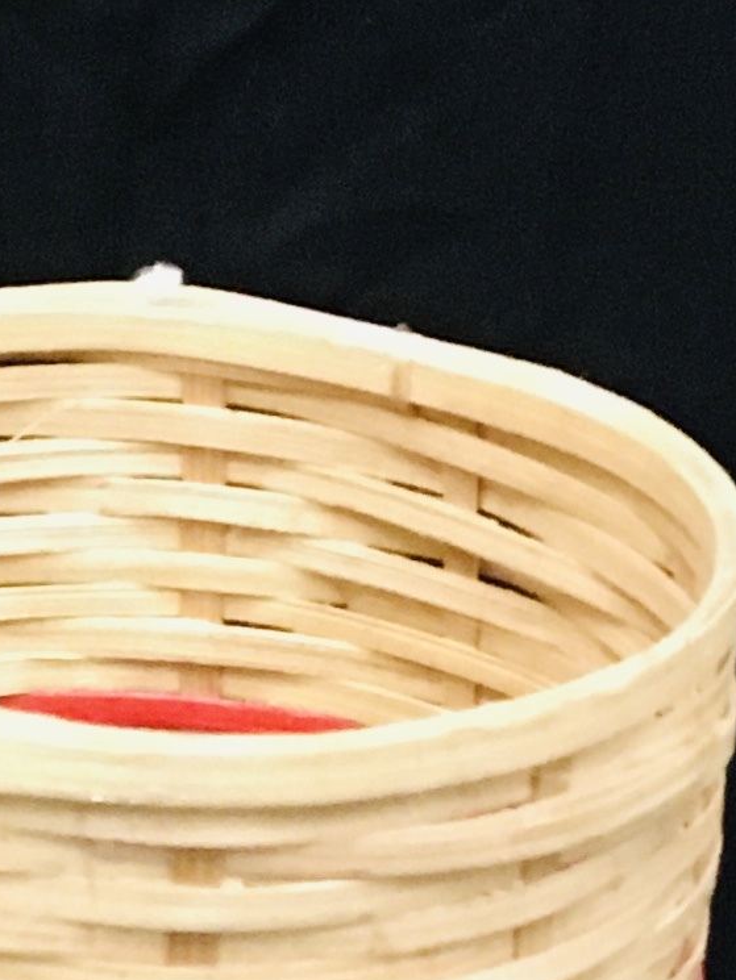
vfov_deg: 11.5
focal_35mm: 157
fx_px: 4450
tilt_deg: -37.0
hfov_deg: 9.4
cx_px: 41
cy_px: 1851
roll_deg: -0.1
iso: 640
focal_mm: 4.15
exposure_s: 1/17
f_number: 2.2
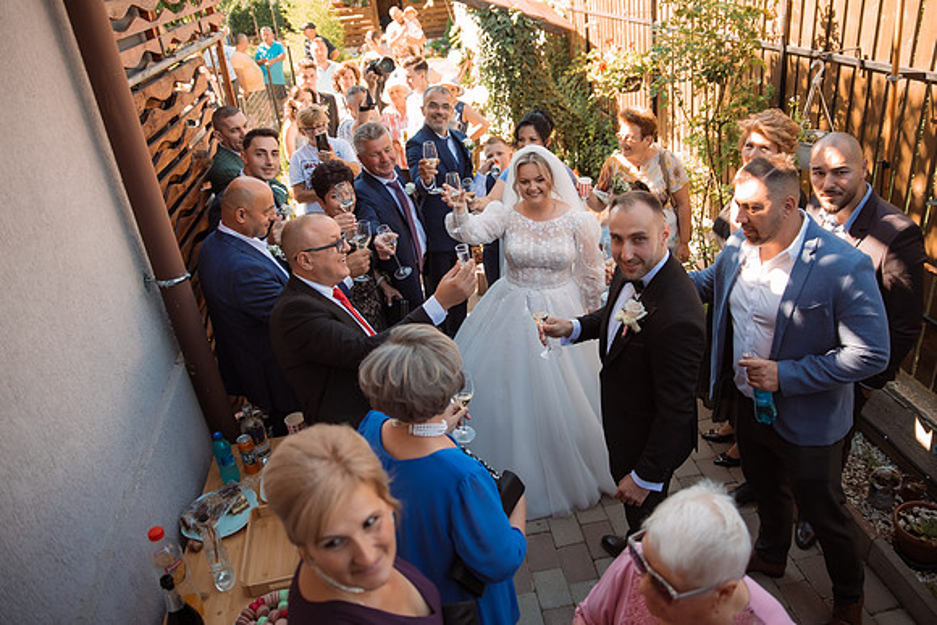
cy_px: 288
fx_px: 673
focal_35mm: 26
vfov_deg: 49.8
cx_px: 505
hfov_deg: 69.5
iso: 400
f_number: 2.8
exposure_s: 1/500
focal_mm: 24
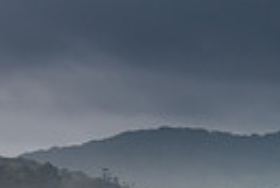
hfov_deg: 12.9
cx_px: 327
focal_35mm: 156
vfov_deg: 8.7
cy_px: 219
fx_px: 1215
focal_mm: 35
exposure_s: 1/40
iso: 400
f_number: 4.5
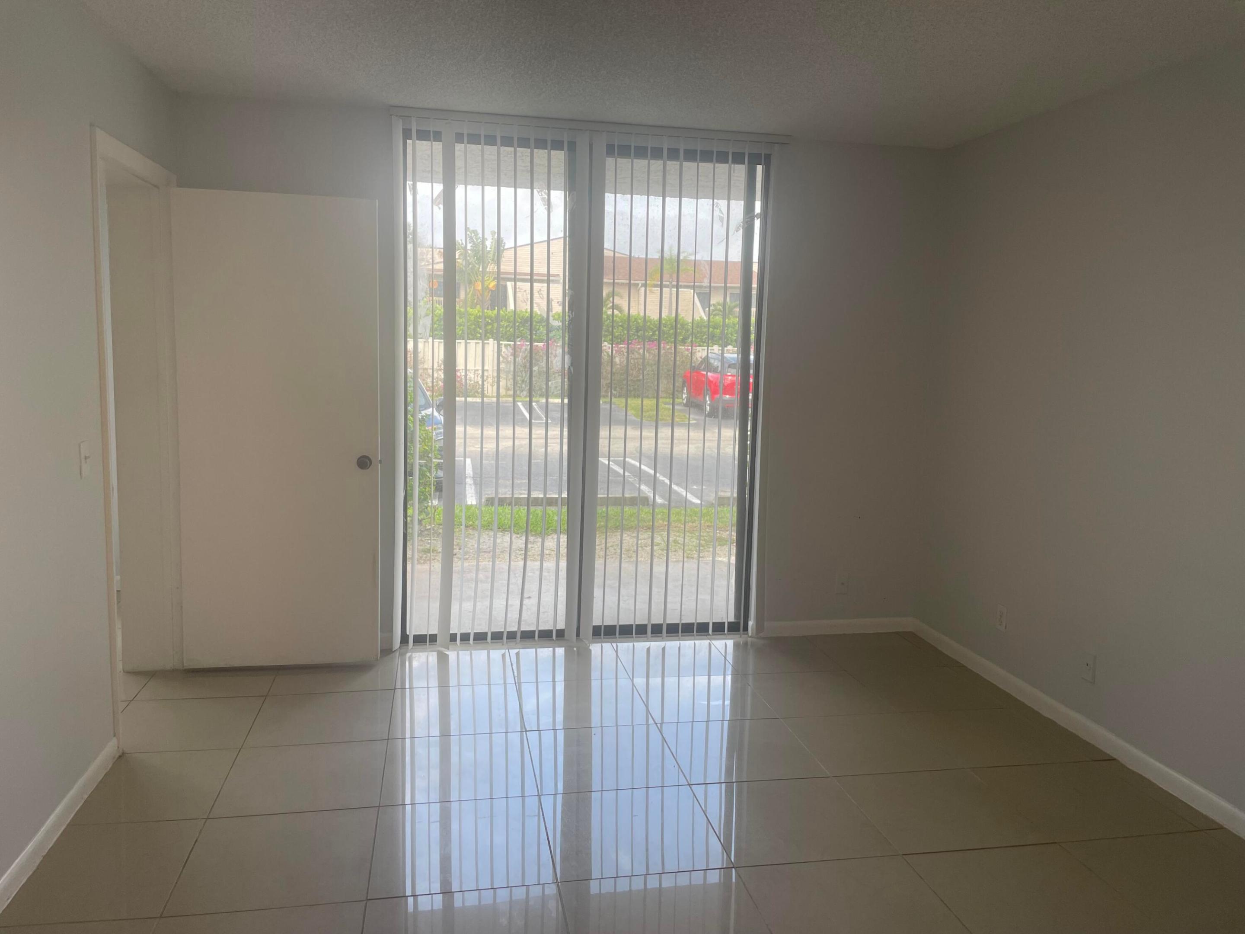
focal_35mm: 26
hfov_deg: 67.3
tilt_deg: -5.4
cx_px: 622
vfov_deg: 53.1
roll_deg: -2.9
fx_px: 935
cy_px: 467
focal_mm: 4.2
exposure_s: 1/287
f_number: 1.6
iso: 32
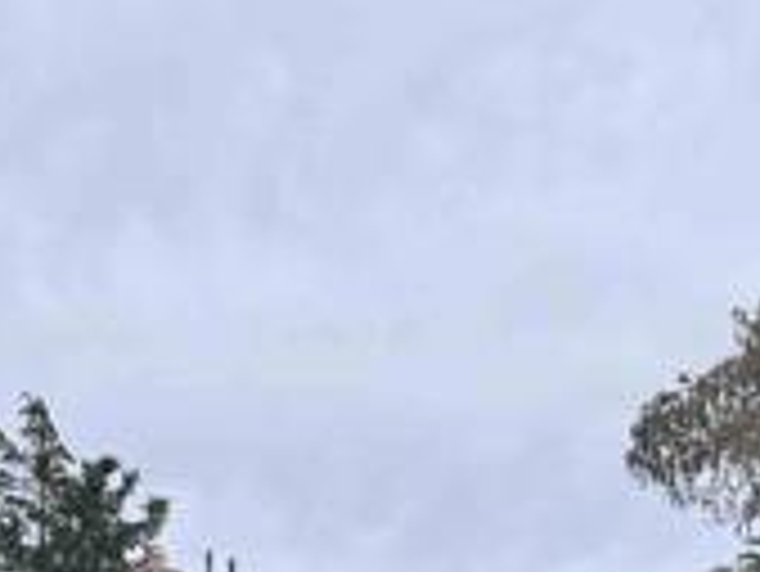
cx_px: -243
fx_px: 1999
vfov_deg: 15.1
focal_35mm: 91
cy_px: 860
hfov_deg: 19.7
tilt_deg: +6.6
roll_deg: +0.6
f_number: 1.78
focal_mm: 6.76
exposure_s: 1/5814
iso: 80
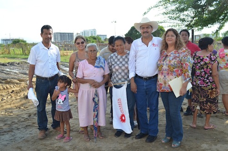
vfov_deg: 34.1
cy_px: 76
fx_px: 246
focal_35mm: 39
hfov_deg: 49.6
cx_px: 114
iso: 100
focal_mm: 26
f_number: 5
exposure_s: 1/200
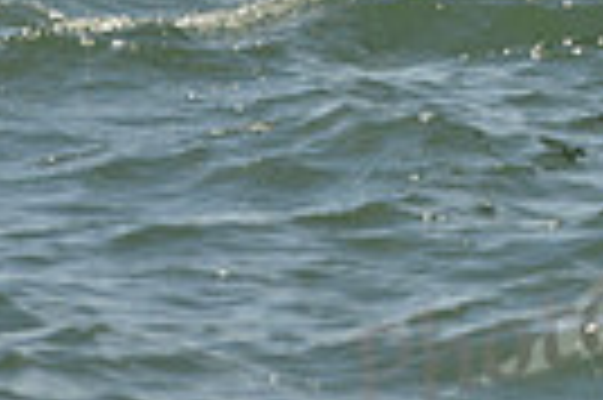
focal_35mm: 425
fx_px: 7110
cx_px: 1220
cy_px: -452
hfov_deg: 4.8
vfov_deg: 3.2
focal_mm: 98
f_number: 7.1
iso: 280
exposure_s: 1/1600
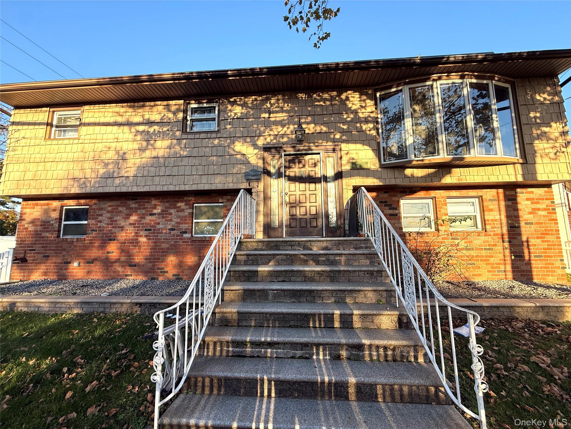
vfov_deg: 85.7
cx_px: 286
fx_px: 231
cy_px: 214
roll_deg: +1.1
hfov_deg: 102.1
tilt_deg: +7.0
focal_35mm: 14
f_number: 2.2
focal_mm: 2.22
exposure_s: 1/433
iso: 64
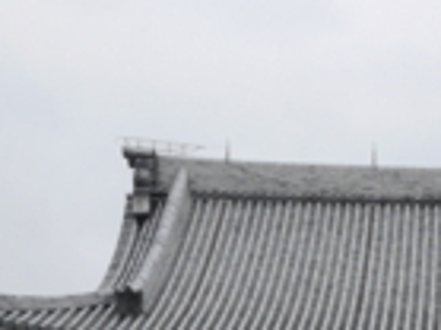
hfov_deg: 11.2
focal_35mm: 173
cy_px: 687
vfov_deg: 8.1
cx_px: 565
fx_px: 2202
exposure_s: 1/200
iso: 200
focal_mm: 20
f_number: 6.3
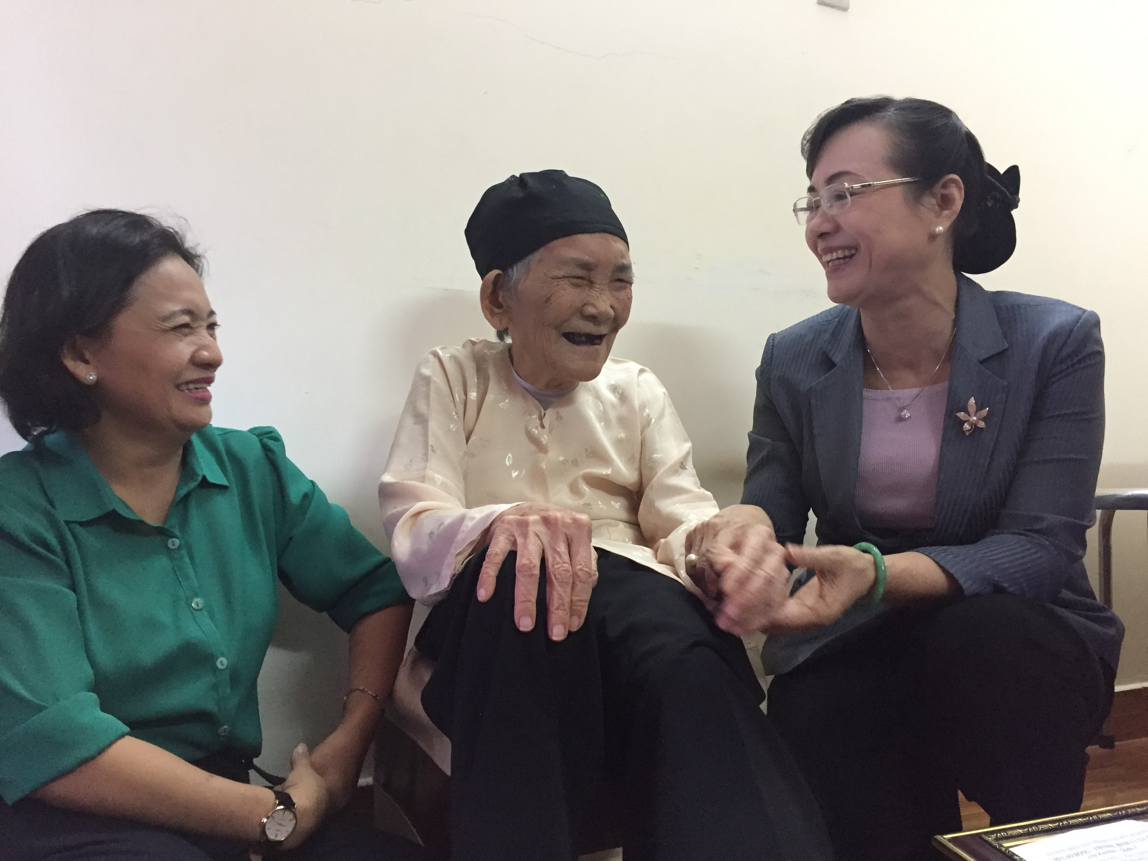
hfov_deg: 61.7
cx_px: 574
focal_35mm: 29
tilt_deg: +3.5
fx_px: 962
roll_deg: -3.0
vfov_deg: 48.2
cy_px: 430
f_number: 2.2
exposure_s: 1/25
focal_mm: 4.15
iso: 250
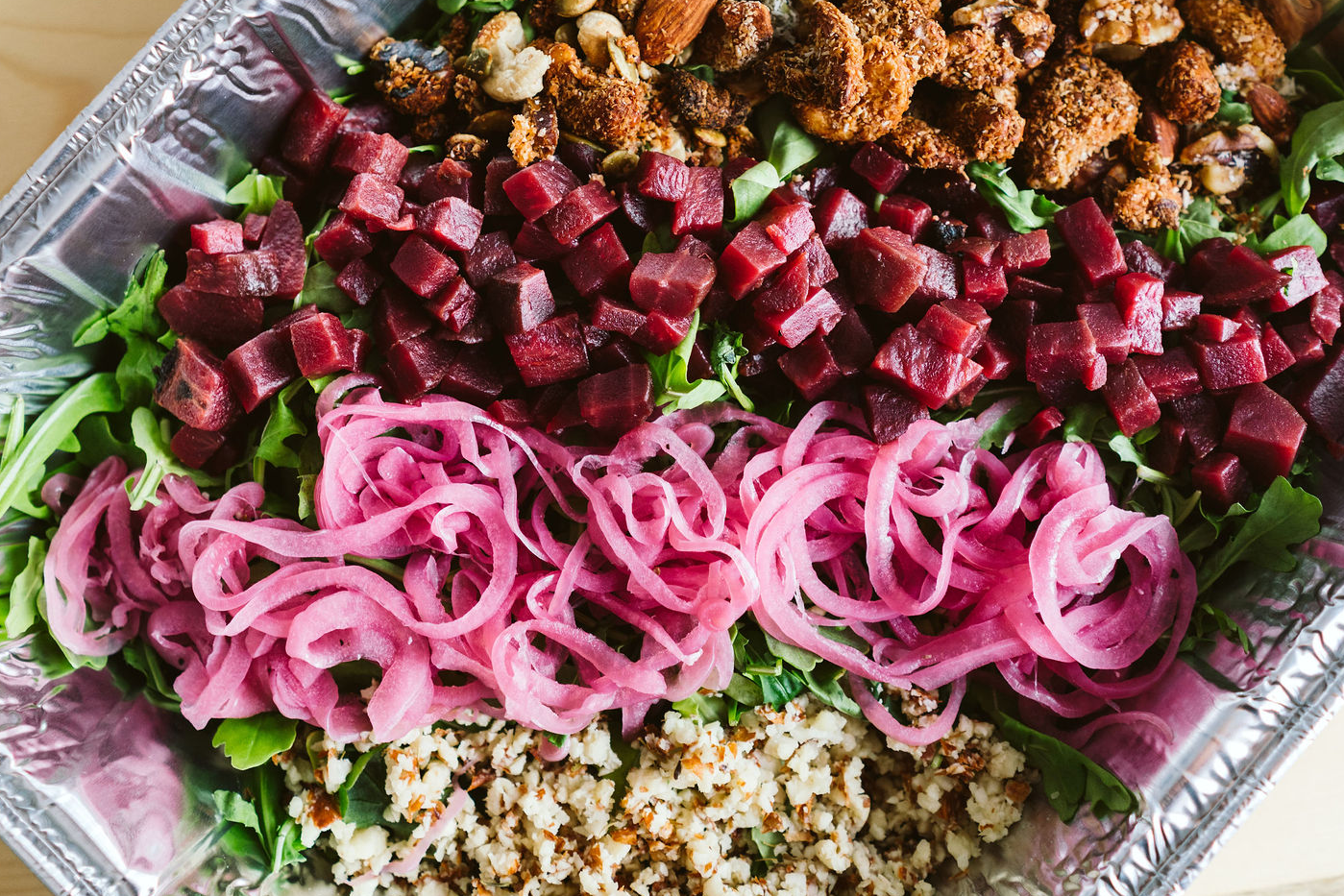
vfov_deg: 32.4
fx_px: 1531
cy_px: 296
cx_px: 639
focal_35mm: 41
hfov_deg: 47.4
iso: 500
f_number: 3.2
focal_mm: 28
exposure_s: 1/125
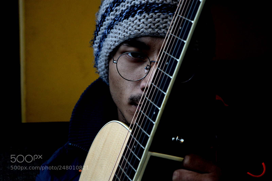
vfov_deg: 16.5
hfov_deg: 24.6
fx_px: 623
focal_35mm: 82
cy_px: 90
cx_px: 136
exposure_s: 1/25
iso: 800
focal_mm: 55
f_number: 5.6
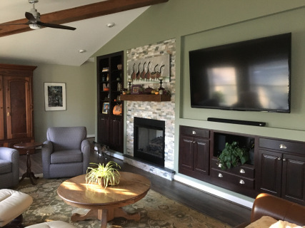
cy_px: 114
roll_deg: -1.0
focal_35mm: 29
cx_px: 152
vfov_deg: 48.2
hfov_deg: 61.7
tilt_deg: -3.9
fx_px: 255
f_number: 2.2
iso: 250
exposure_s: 1/15
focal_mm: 4.15
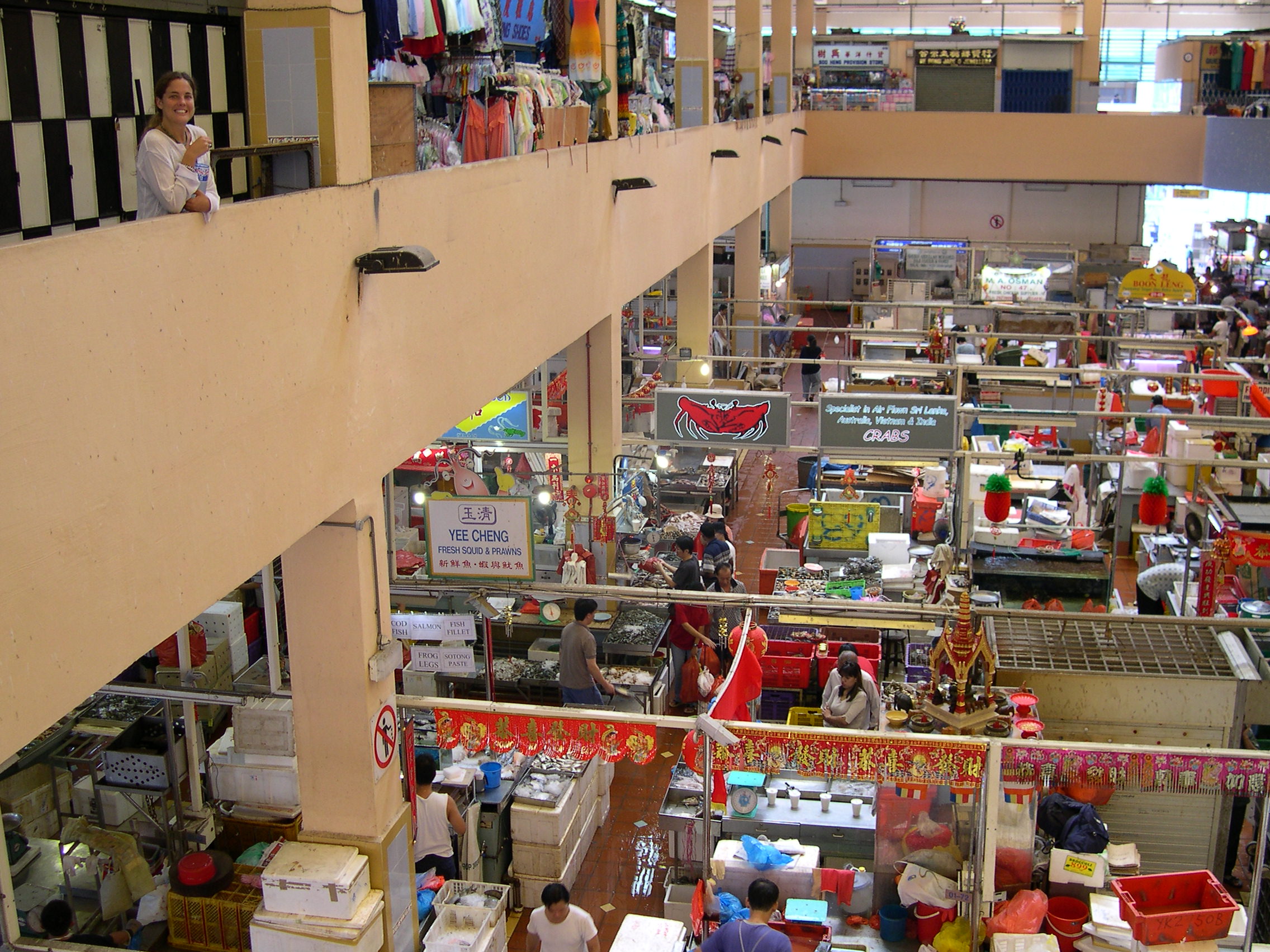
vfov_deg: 37.7
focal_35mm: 38
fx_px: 1394
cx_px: 635
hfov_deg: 49.0
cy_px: 476
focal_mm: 8
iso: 100
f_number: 2.8
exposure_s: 1/33.5
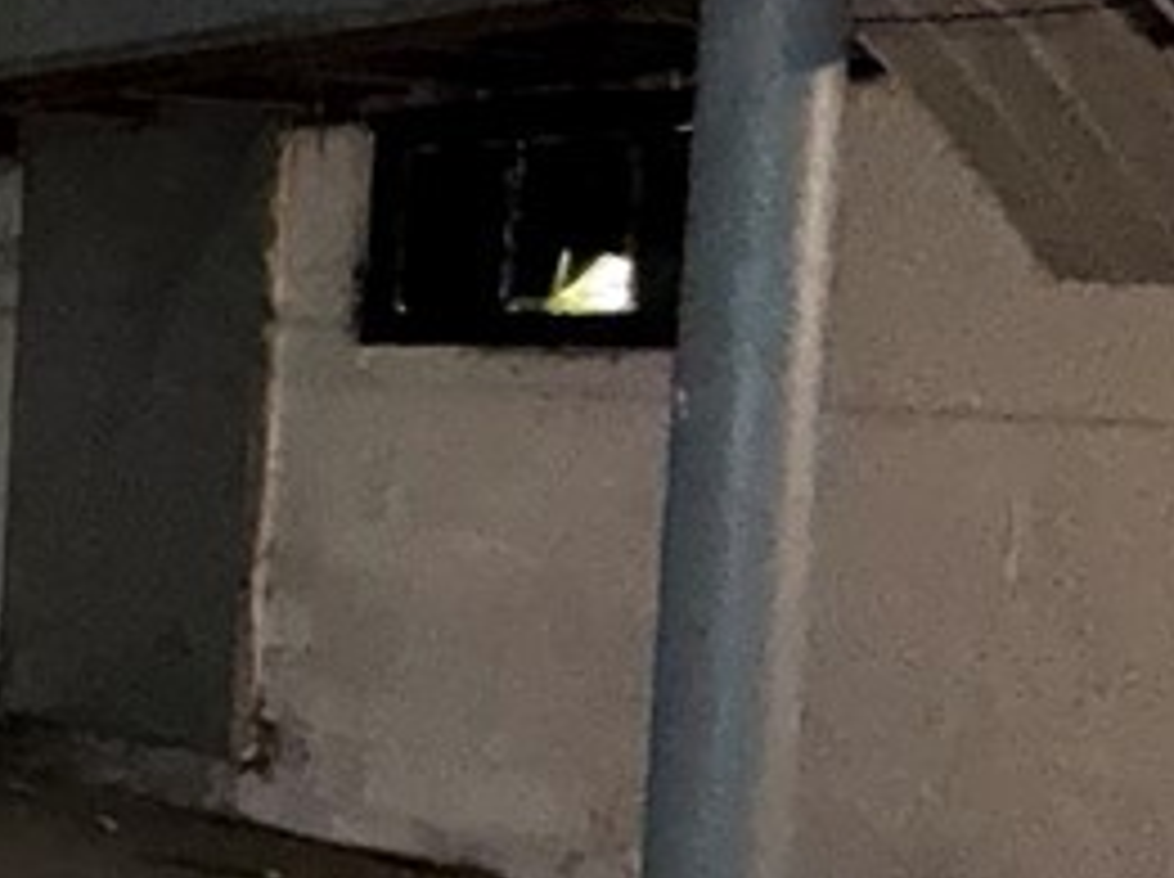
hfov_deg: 20.8
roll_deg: +0.9
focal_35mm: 55
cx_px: -1035
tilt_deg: -3.5
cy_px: 450
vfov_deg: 26.5
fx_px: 1863
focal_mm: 2.22
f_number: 2.2
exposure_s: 1/16
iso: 800
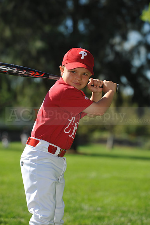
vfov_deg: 13.3
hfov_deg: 8.8
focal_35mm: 155
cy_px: 112
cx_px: 75
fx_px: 970
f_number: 5.6
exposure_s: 1/640
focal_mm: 155
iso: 200
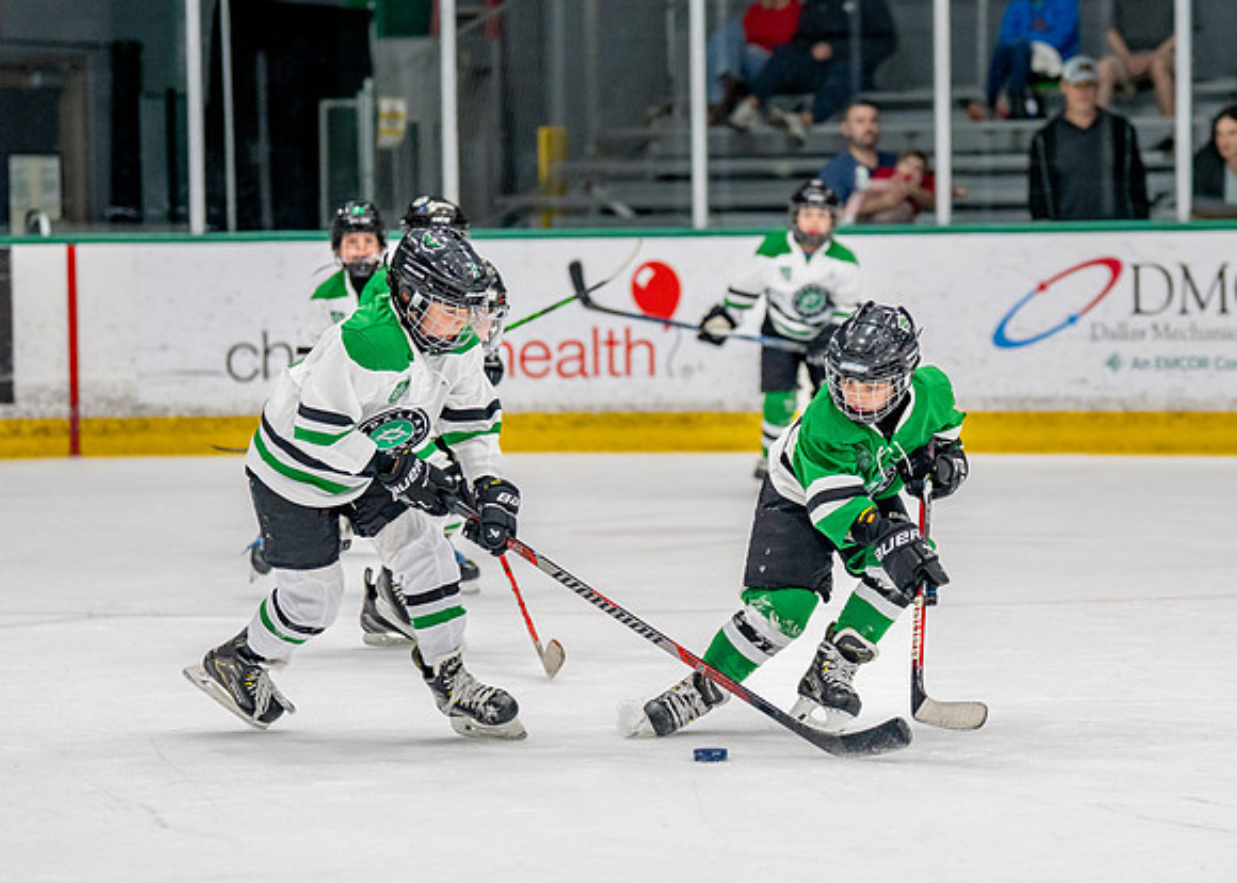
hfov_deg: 11.7
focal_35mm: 172
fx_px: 6038
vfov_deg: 8.4
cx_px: 748
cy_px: 502
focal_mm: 105
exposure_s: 1/1250
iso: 1000
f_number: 2.8
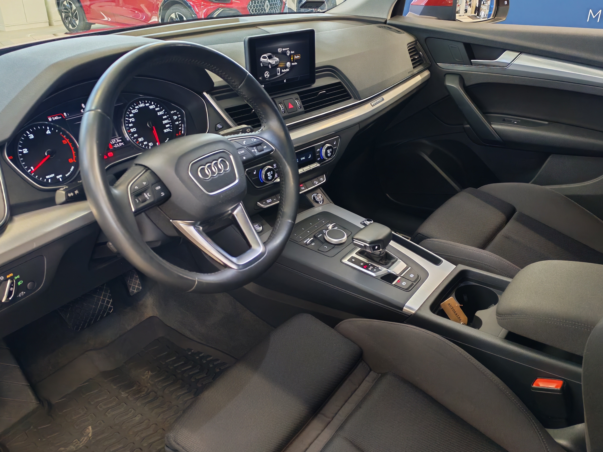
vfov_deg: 45.4
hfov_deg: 58.4
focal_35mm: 31
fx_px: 540
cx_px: 302
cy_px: 226
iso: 1250
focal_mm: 6.12
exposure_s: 1/100
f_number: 1.9
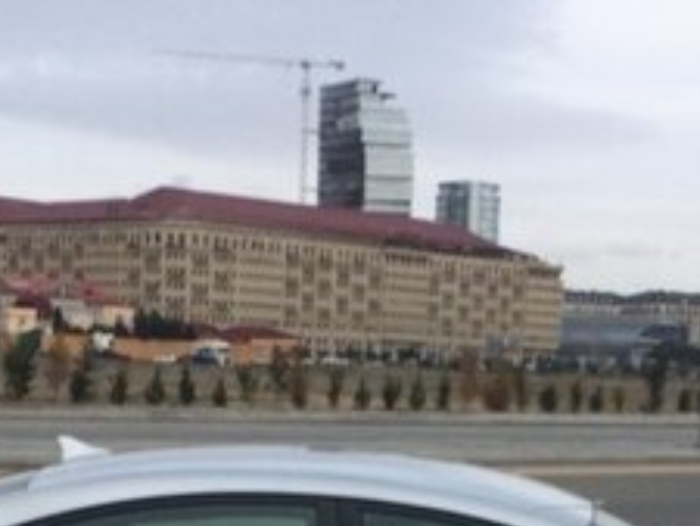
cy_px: 671
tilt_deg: -11.3
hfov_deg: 23.0
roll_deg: -2.6
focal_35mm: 85
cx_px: 383
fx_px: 1720
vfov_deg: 16.5
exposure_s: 1/1414
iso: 32
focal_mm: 4.15
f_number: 2.2
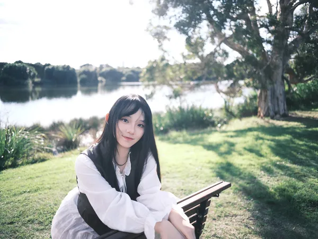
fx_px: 294
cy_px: 120
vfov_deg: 44.2
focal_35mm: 32
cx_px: 159
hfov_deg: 56.8
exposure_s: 1/500
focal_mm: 40
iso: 160
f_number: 2.8
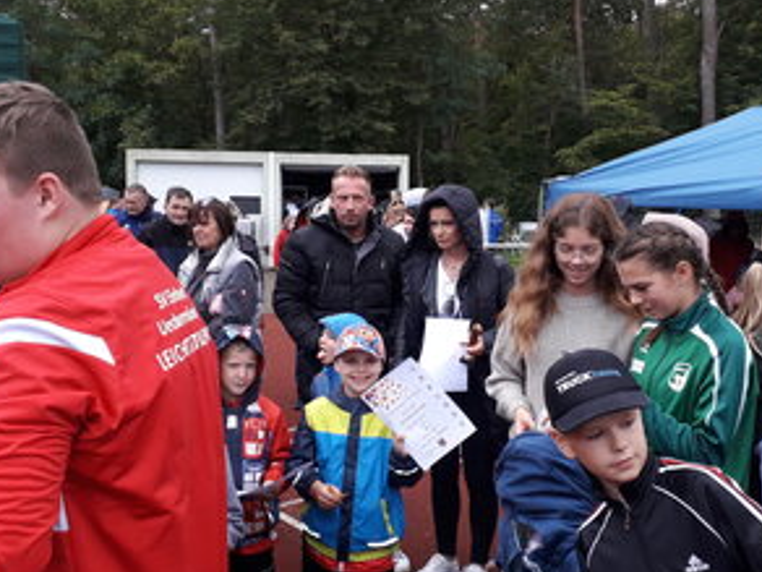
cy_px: 266
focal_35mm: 37
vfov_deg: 38.6
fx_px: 814
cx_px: 404
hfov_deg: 50.1
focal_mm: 3.6
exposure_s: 1/216
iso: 40
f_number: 1.9
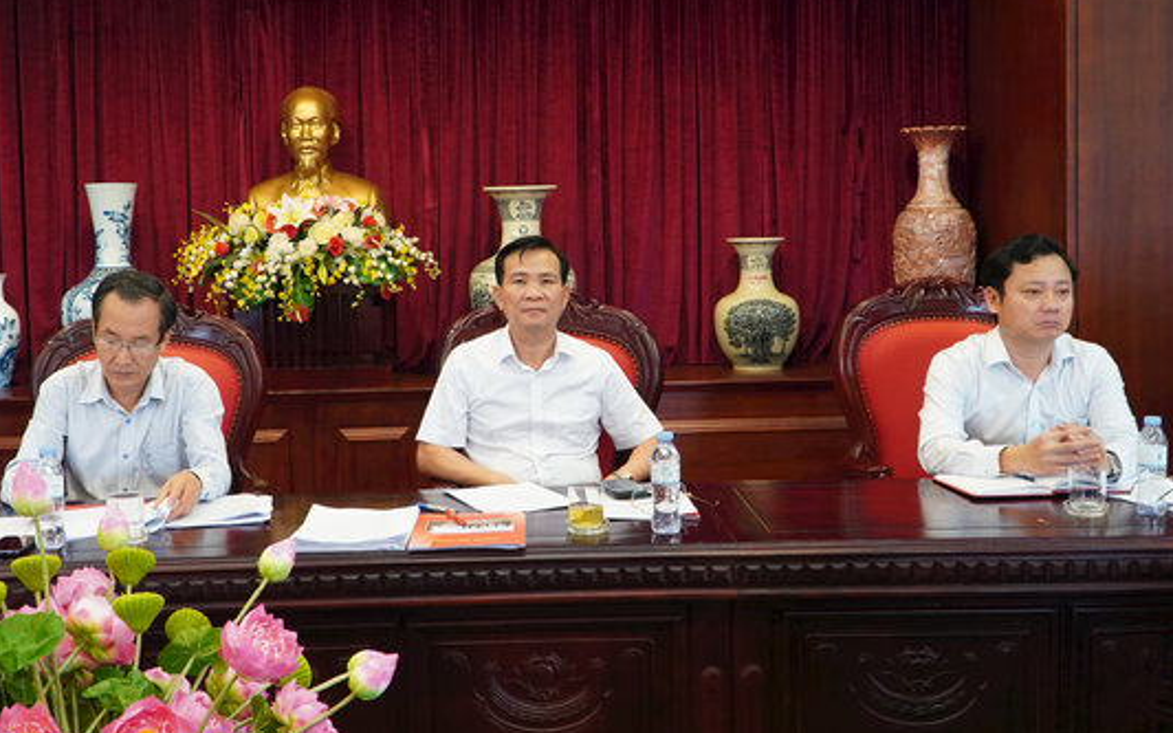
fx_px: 1039
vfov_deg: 38.8
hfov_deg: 58.9
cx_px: 592
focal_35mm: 33
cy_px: 365
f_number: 5
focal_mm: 21
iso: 1000
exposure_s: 1/30
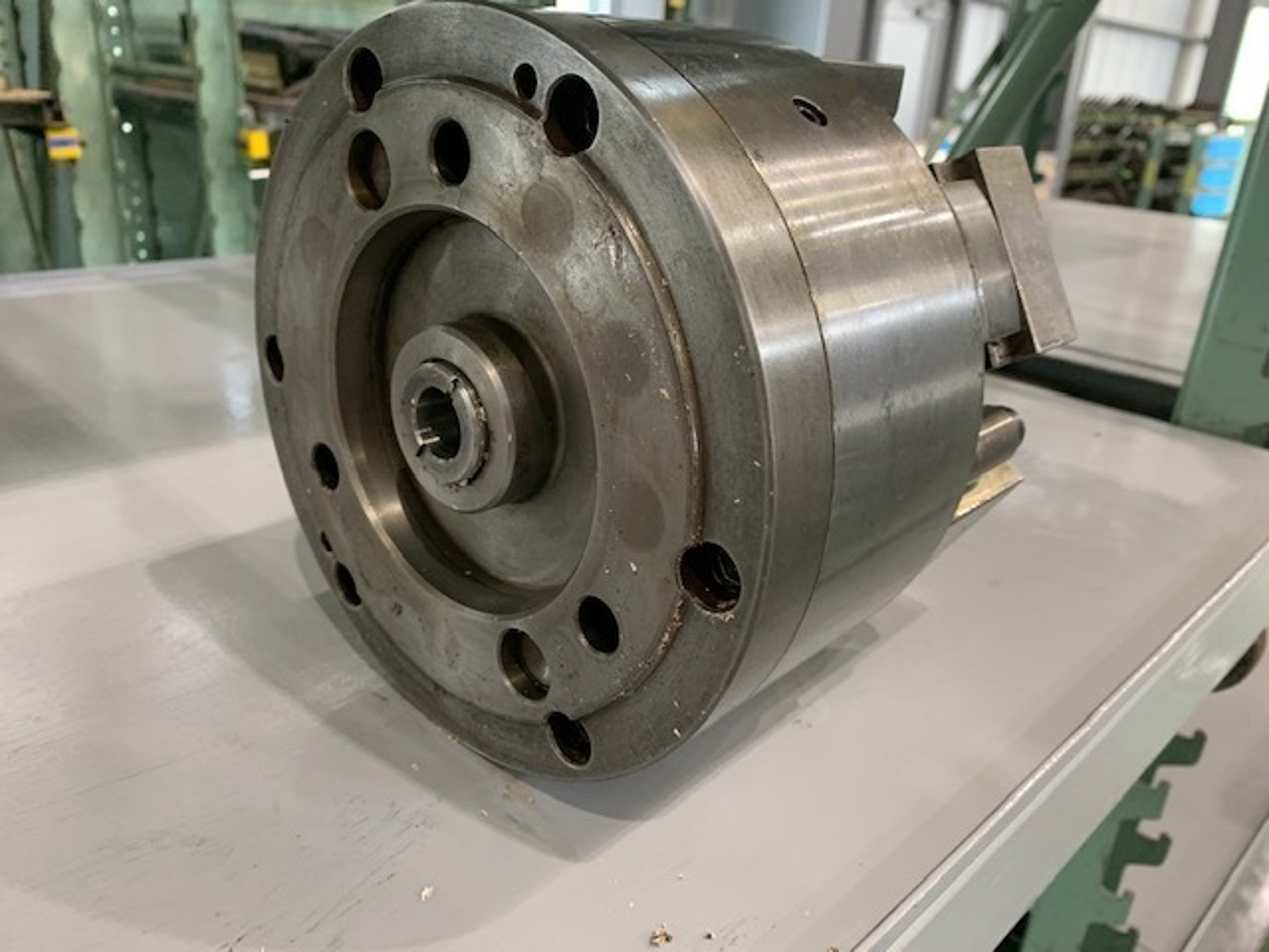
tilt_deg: -23.0
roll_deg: -3.3
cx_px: 634
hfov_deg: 67.3
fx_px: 953
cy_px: 476
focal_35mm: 26
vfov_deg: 53.1
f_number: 1.8
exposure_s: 1/50
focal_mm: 4.25
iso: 250
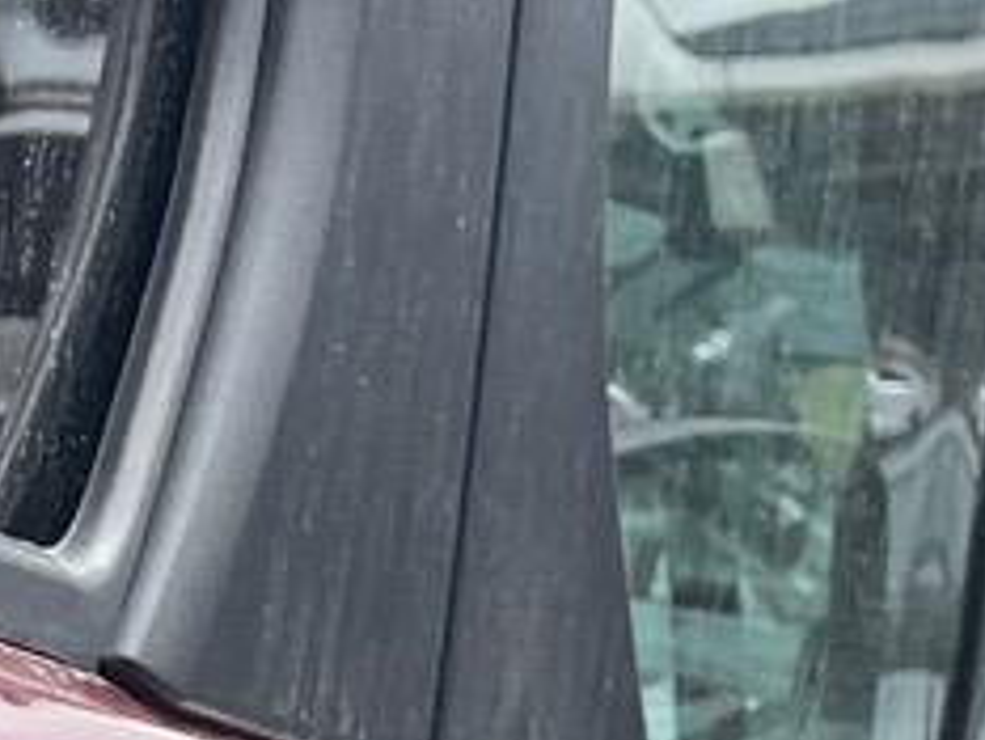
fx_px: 5722
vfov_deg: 6.4
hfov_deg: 9.1
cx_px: -1116
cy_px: 2579
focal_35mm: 201
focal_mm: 4.2
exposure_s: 1/294
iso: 32
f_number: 1.6
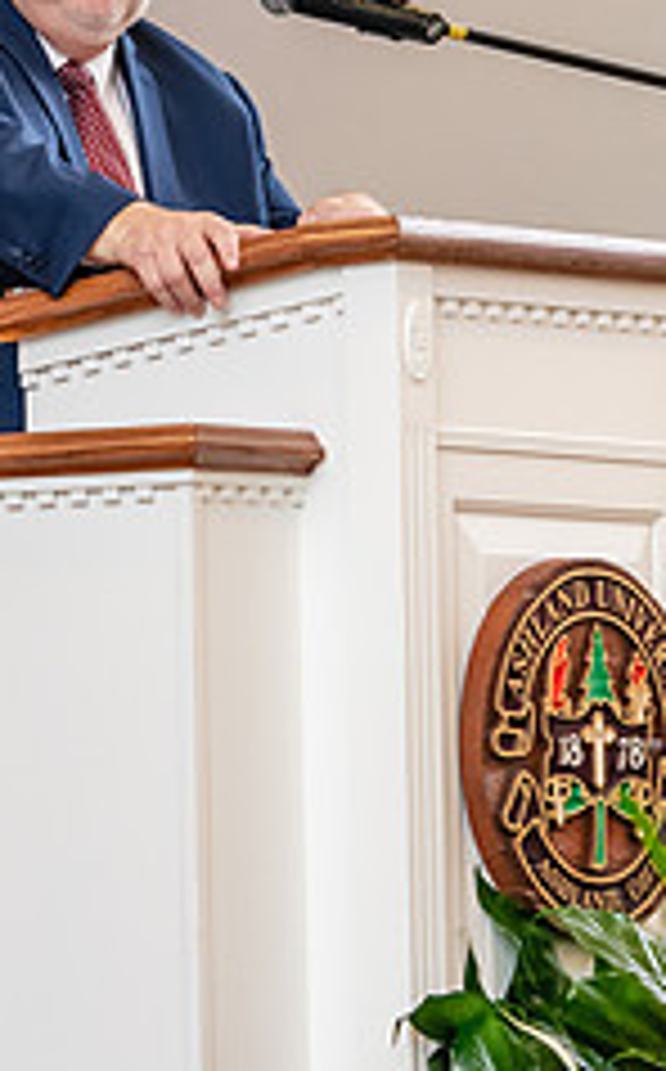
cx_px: 40
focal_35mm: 336
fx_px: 9793
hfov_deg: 3.9
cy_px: 313
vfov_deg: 6.3
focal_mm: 135
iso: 1600
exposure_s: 1/200
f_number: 3.5
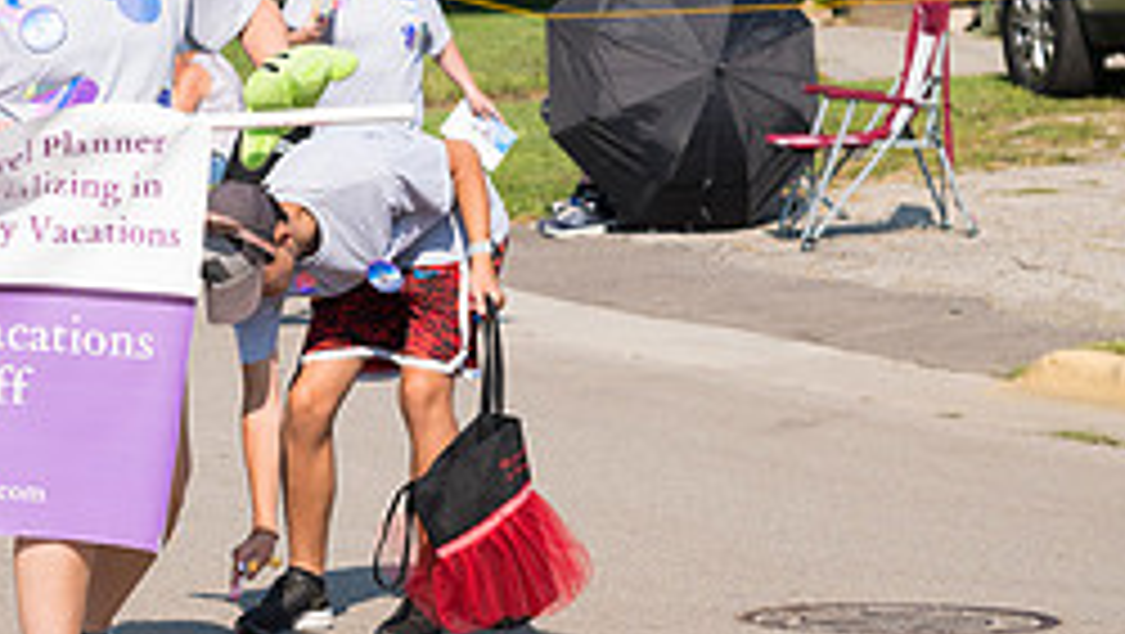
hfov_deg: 10.2
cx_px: -158
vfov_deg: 5.8
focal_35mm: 209
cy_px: 295
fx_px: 6239
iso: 320
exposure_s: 1/800
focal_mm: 86
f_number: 6.3
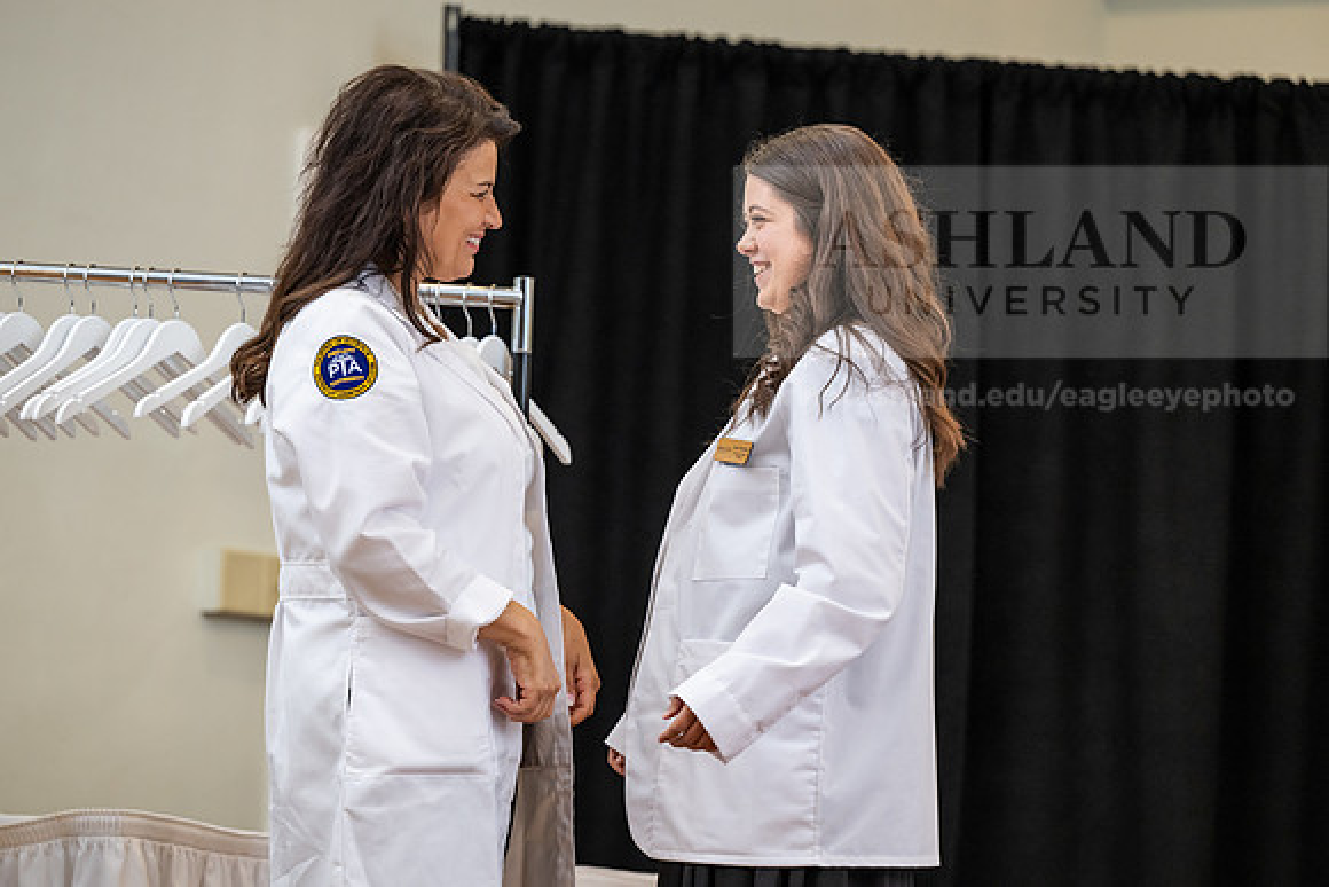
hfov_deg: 13.7
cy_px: 444
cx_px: 664
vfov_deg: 9.2
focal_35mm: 150
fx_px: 5539
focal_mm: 150
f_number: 3.5
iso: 1600
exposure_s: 1/200
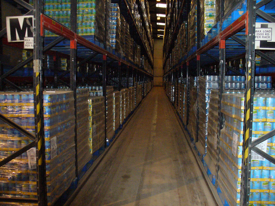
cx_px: 138
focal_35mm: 37
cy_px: 103
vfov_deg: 38.7
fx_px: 294
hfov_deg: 50.1
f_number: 2.8
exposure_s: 1/60
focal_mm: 6.1
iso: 400
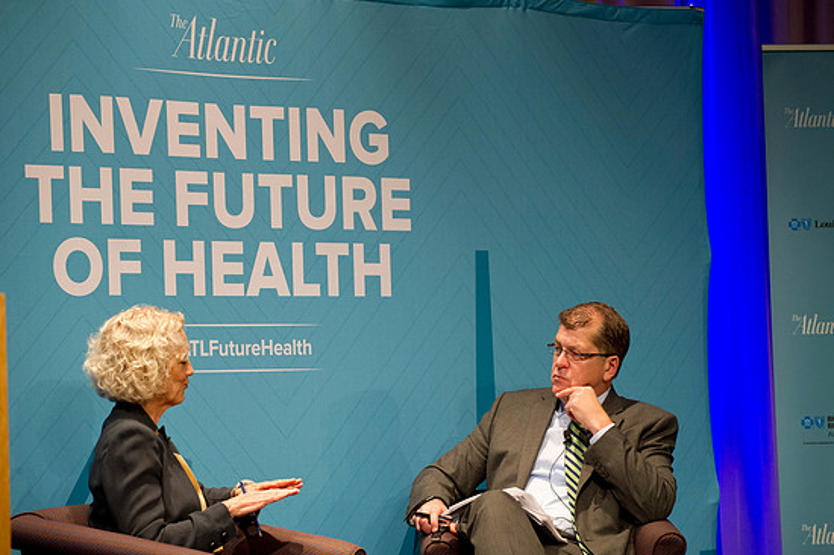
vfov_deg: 10.0
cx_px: 412
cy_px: 279
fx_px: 3172
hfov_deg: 15.0
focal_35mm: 137
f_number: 3.5
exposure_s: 1/200
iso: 2500
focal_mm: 130
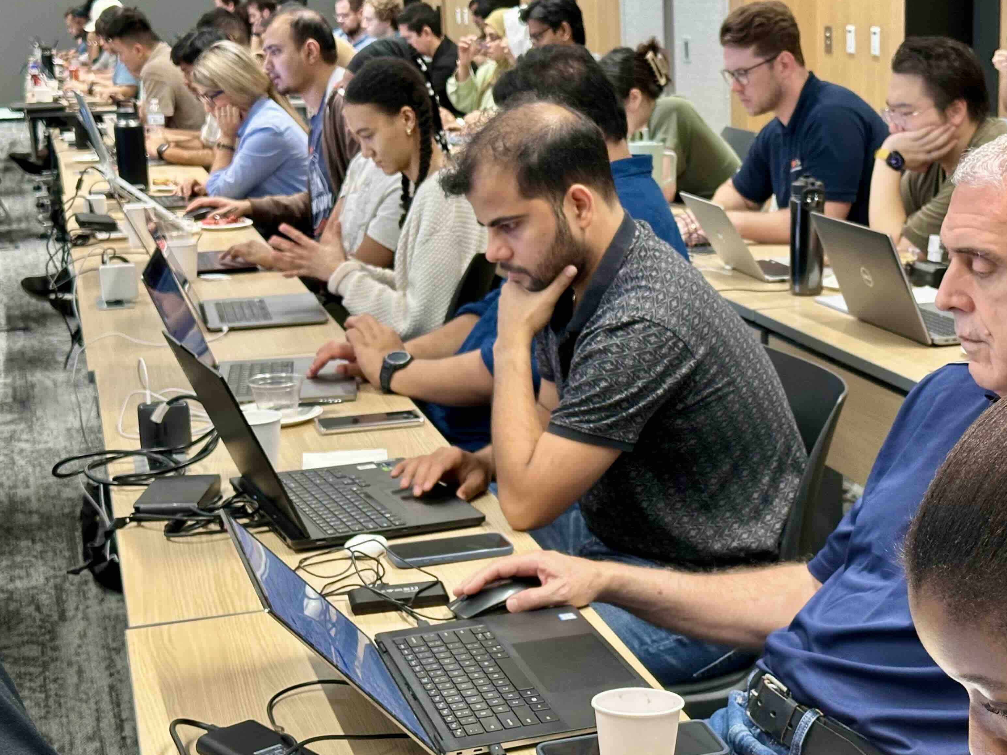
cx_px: 644
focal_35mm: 63
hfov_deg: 30.6
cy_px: 445
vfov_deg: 23.3
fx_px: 1833
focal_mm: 6.86
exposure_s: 1/48
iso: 250
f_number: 1.78
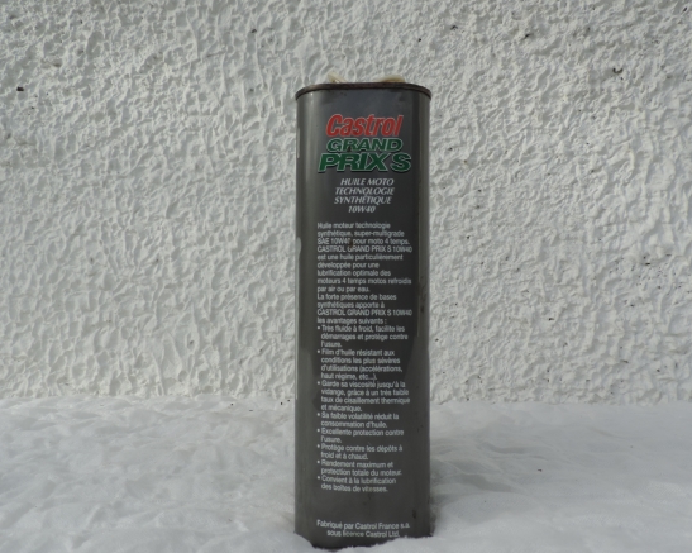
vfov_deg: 48.5
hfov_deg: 58.8
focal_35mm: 30
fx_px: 614
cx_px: 337
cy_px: 281
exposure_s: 1/1000
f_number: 3.1
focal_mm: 4.9
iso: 80
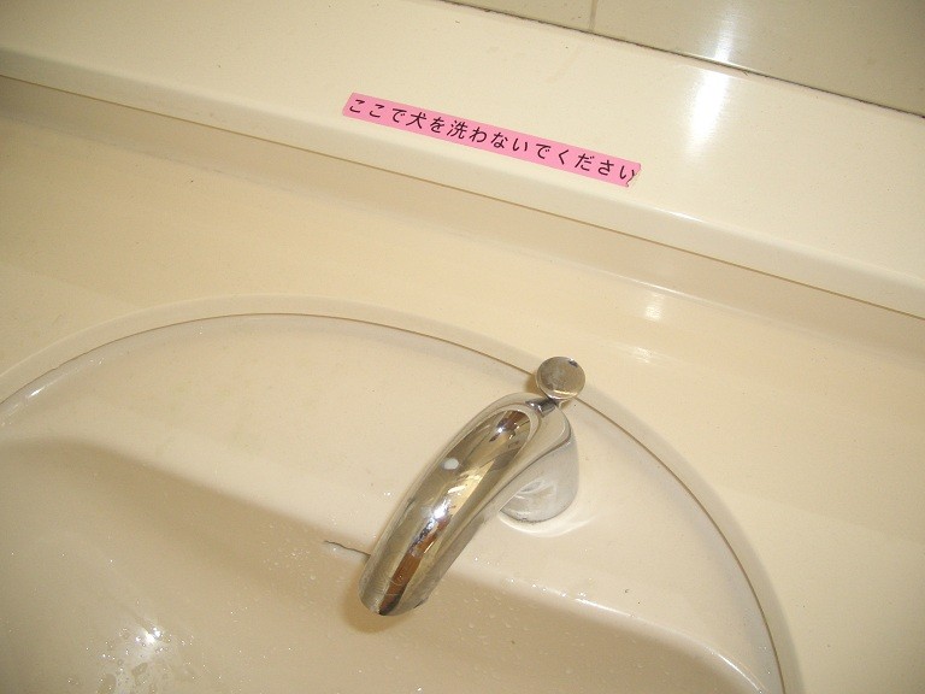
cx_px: 462
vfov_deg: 40.7
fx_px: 935
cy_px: 347
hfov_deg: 52.6
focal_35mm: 35
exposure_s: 1/125
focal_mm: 5.8
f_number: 2.6
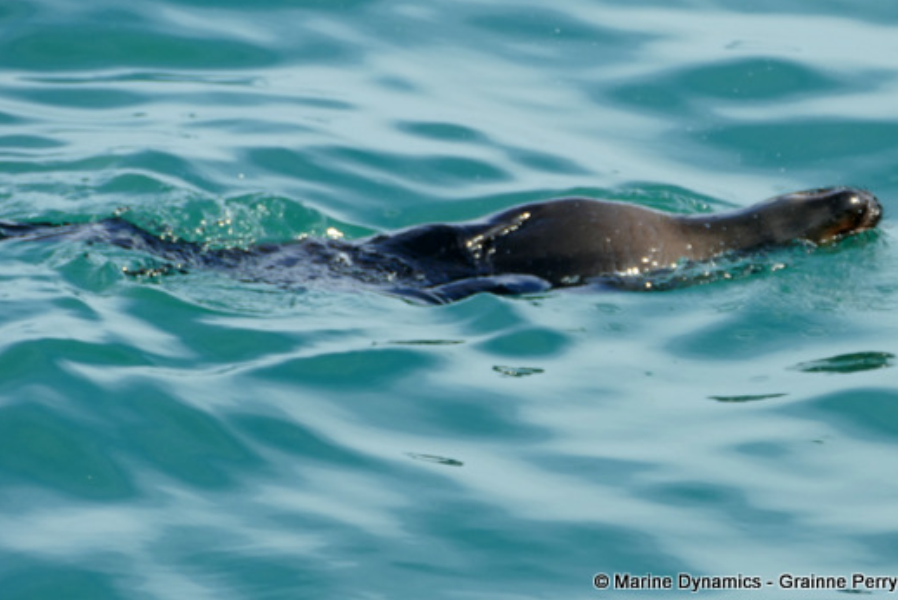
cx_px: 442
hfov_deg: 6.3
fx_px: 8211
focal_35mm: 329
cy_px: 268
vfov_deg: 4.2
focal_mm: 103.71
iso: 125
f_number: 4
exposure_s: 1/1000
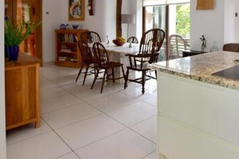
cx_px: 205
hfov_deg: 58.2
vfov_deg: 43.3
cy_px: 23
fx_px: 186
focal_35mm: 28
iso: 200
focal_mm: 10
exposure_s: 1/6
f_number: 11
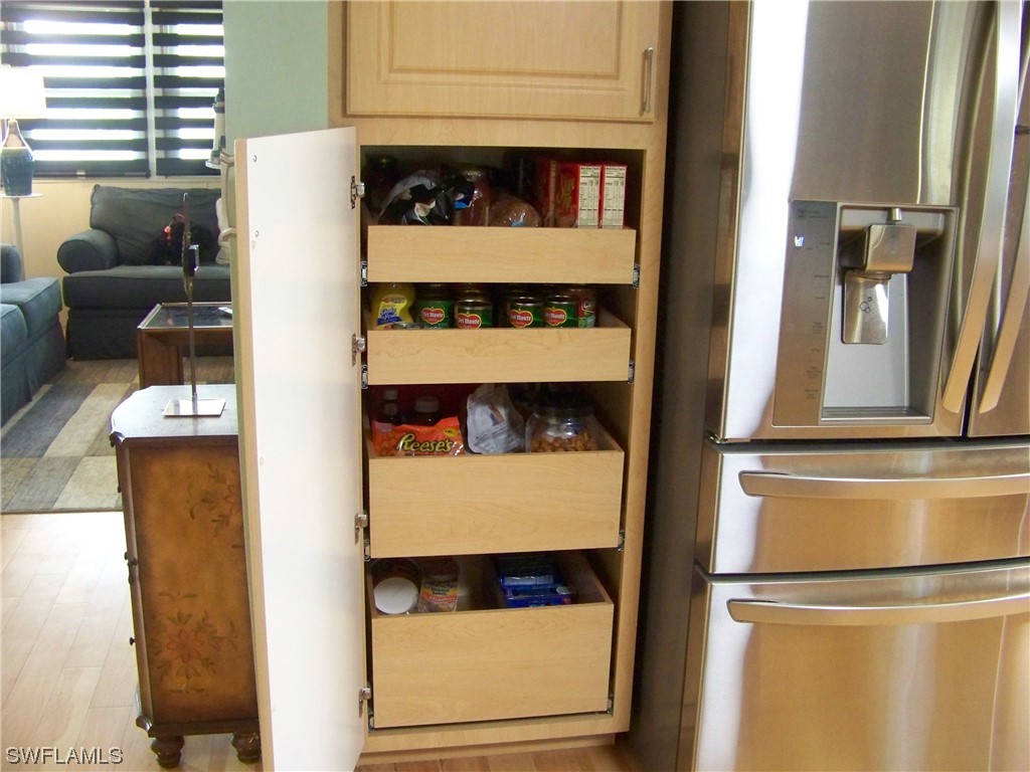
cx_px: 515
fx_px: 1071
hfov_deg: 51.4
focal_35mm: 36
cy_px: 386
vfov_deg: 39.7
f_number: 2.8
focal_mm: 5.85
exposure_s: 1/15
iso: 400
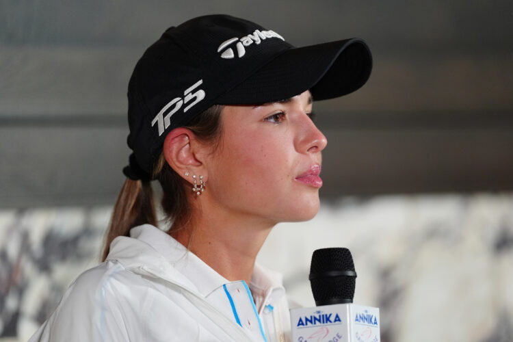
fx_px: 4275
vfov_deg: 4.6
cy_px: 171
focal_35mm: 300
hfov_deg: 6.9
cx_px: 256
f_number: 2.8
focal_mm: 300
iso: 1600
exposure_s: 1/640
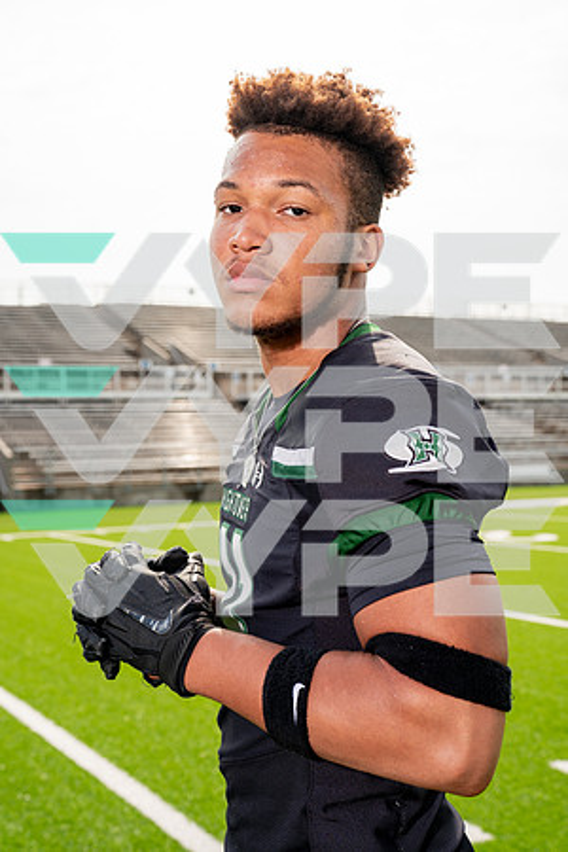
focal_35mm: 46
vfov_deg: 42.7
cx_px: 284
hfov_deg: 29.2
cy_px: 426
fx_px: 1089
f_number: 5.6
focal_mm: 46
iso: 100
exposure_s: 1/320
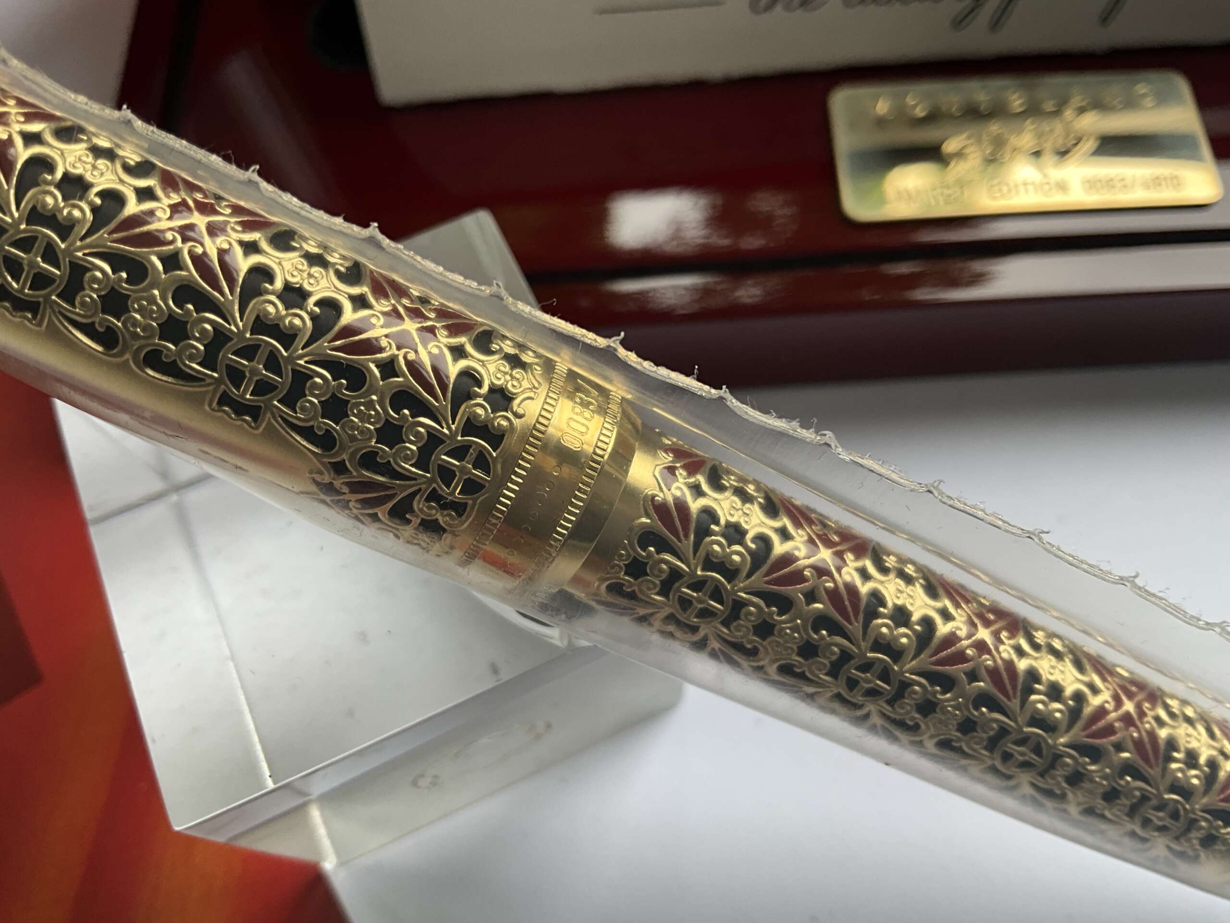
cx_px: 615
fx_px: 1030
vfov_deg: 48.2
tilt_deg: -66.8
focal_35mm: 29
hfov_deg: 61.7
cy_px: 462
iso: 32
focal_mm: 3
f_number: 1.8
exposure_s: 1/122
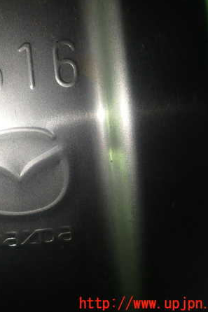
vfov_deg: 46.4
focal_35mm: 42
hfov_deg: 30.7
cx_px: 27
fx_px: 364
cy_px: 155
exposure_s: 1/80
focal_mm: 5.4
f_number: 3.2
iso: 100
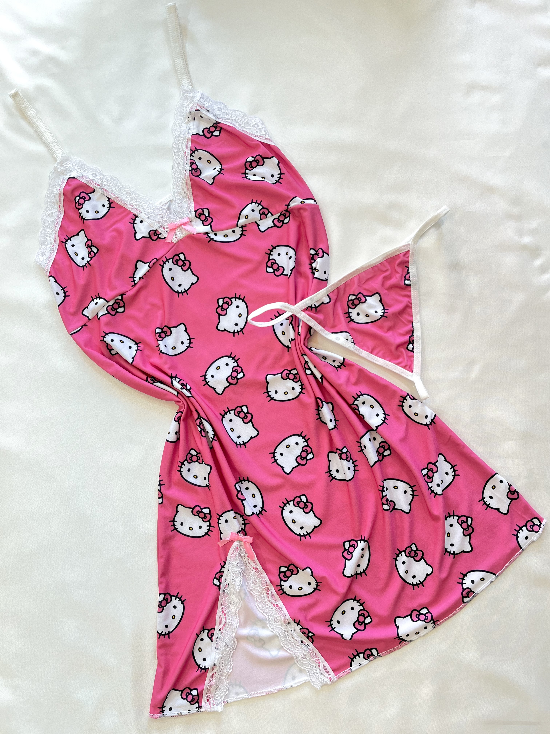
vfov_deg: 67.3
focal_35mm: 26
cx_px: 275
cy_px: 367
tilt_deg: -84.6
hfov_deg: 53.1
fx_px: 551
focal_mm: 5.1
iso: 80
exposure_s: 1/100
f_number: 1.6
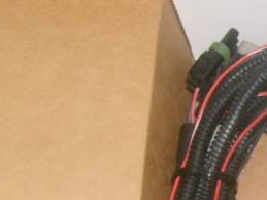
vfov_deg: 13.3
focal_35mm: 108
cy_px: 243
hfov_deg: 16.5
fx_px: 833
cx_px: 403
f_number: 2.8
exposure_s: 1/45
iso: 100
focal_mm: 5.8
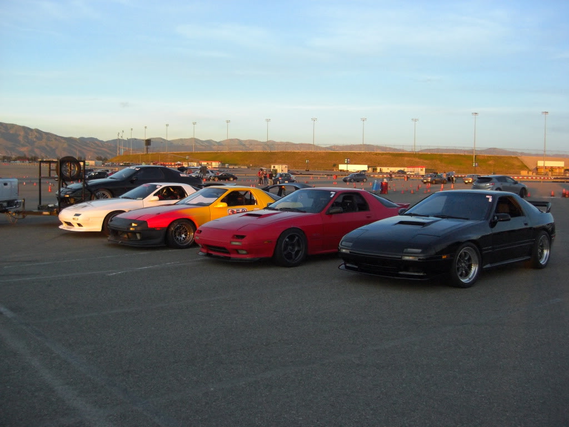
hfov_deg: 49.0
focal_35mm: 38
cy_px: 214
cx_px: 284
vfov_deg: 37.7
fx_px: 625
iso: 400
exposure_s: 1/500
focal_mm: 7.9
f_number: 2.8
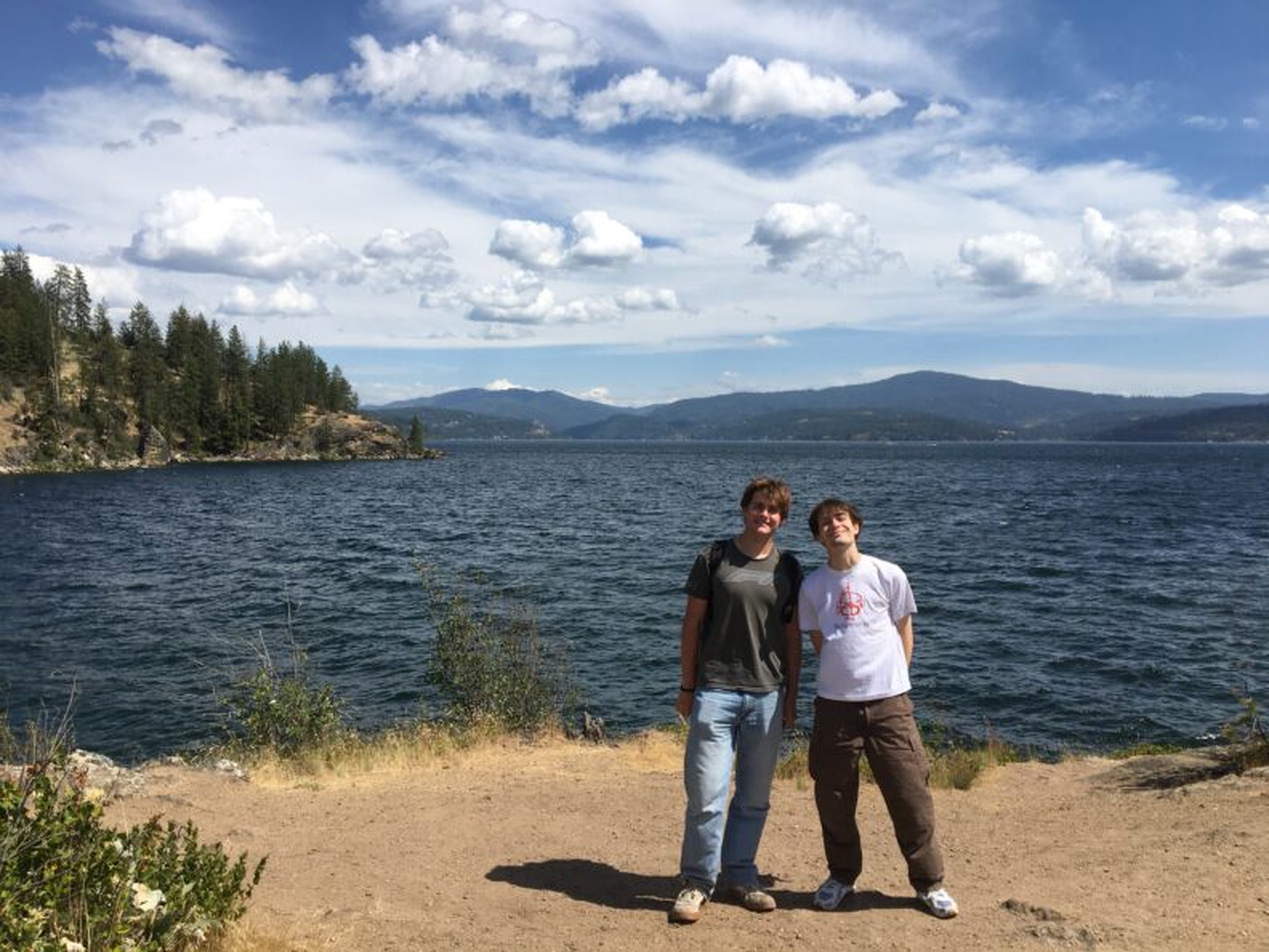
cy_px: 476
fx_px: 1063
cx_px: 634
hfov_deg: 61.7
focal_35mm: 29
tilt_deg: -3.2
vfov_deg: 48.2
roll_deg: -0.2
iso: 25
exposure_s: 1/2262
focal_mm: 4.15
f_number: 2.2
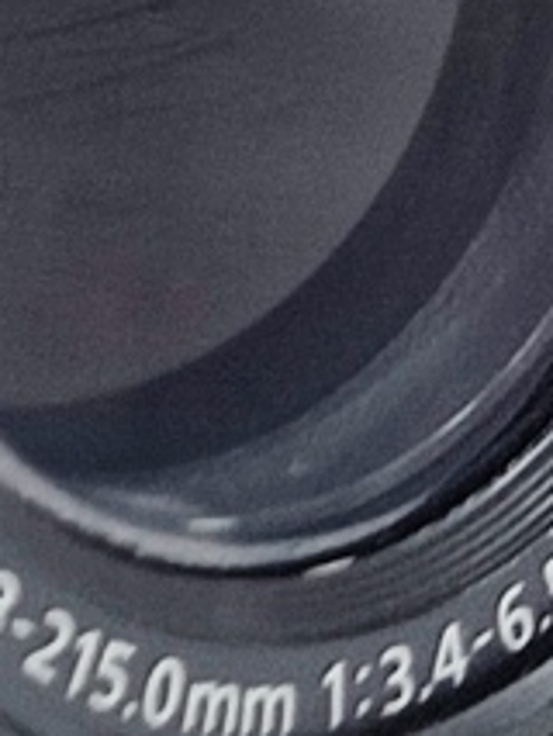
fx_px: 7341
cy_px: -670
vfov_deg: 5.6
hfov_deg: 4.1
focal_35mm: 345
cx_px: -1313
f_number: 1.79
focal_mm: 4.71
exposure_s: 1/60
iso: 112
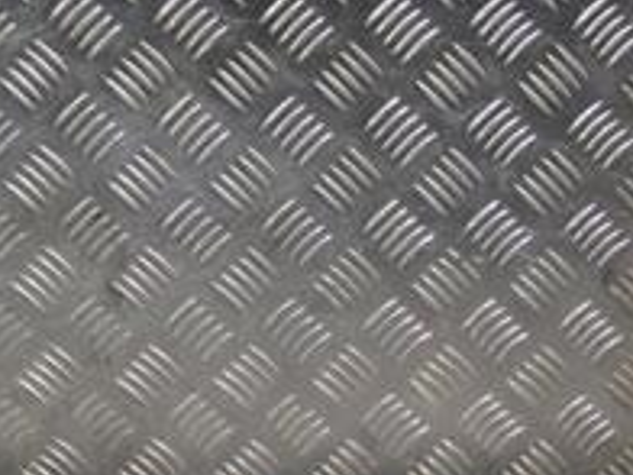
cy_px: 485
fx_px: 2103
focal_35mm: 115
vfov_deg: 12.7
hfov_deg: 17.0
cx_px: 472
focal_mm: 26
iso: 400
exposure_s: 1/100
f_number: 5
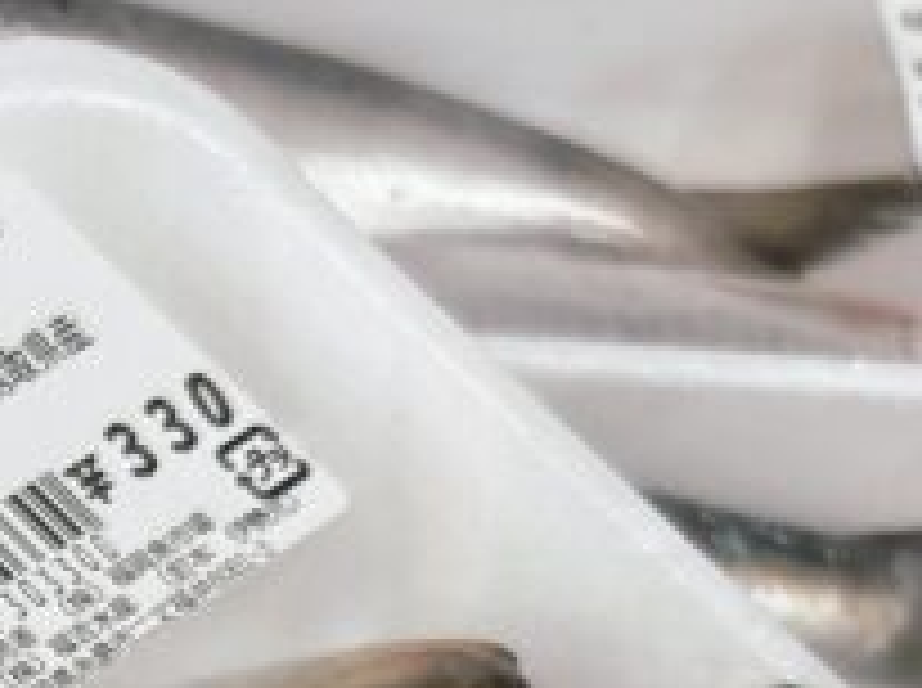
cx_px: -508
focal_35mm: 122
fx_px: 3244
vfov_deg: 11.0
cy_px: 1376
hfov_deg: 14.9
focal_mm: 5.96
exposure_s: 1/120
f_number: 1.6
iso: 125
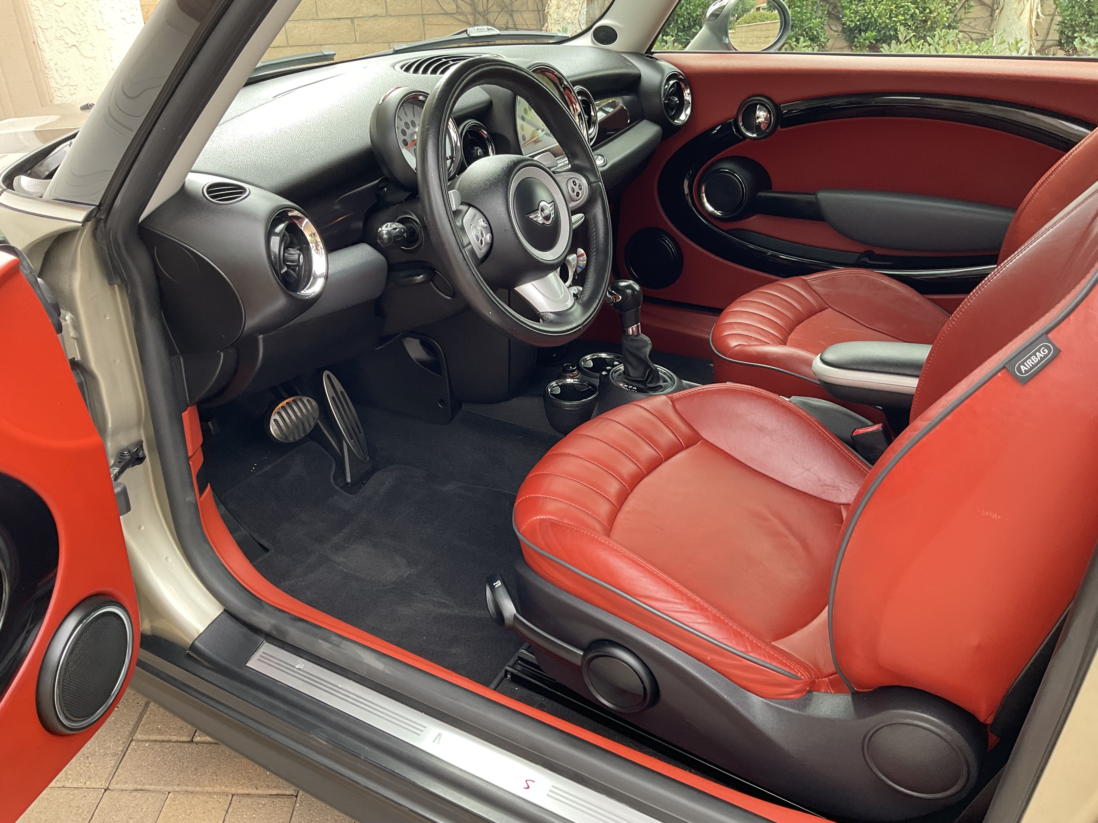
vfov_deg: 48.2
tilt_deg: -27.7
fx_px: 920
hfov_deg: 61.7
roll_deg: +2.6
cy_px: 412
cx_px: 549
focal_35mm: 29
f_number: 1.8
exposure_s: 1/122
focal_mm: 3
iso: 50
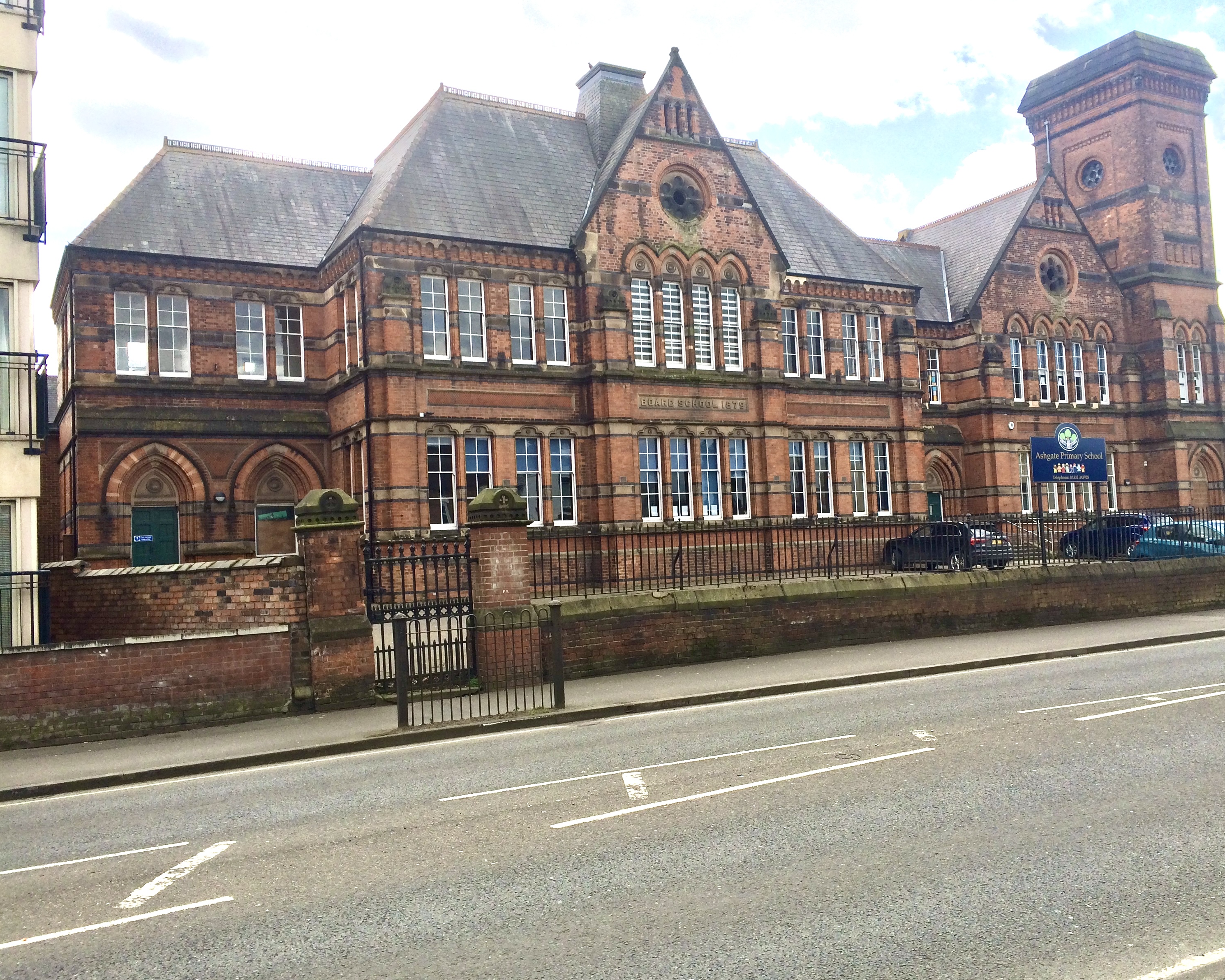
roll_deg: +3.8
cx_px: 667
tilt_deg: +3.5
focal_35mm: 31
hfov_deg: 57.1
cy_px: 484
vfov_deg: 47.1
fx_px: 1124
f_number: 2.2
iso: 32
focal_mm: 4.15
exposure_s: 1/1414
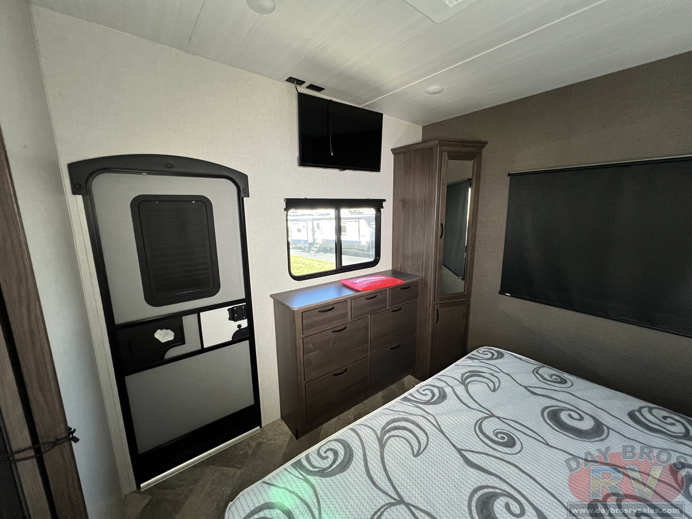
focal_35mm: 13
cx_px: 346
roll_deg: +1.6
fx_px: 260
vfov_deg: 89.9
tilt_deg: -13.2
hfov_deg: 106.2
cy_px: 260
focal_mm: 1.57
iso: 200
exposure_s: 1/99
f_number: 1.8
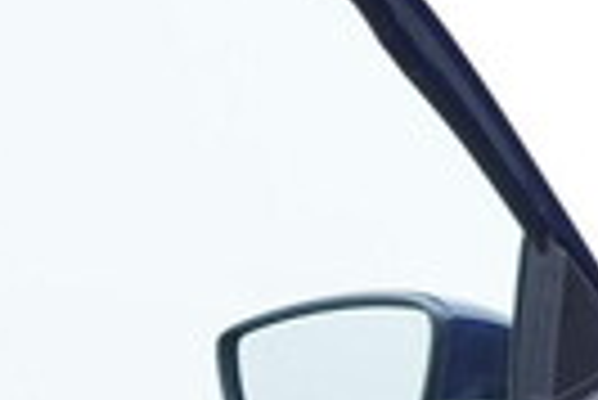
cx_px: 706
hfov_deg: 13.4
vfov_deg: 8.9
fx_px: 2478
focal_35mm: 149
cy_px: 685
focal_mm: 24
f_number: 2.8
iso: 125
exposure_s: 1/40
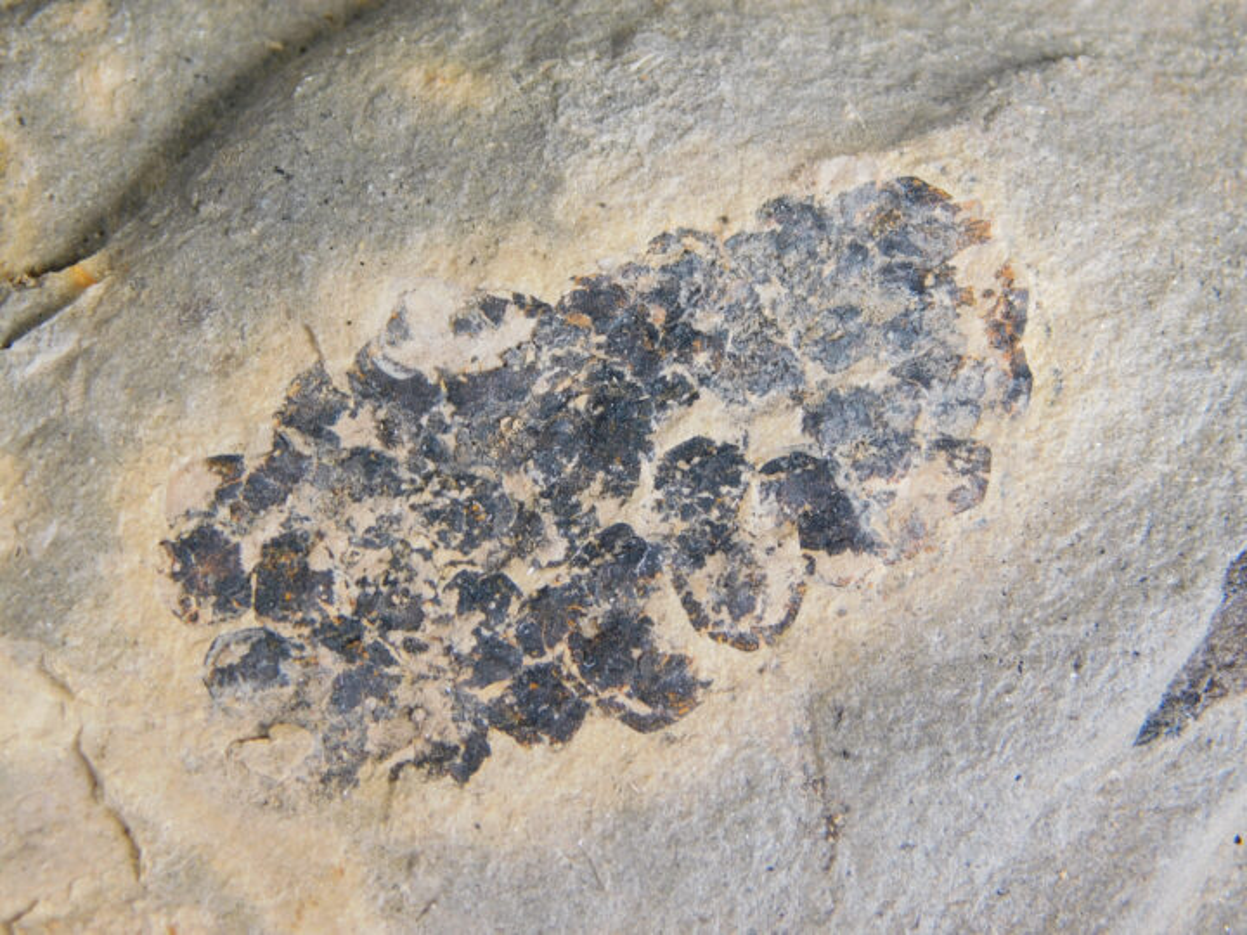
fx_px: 6124
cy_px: 468
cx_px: 624
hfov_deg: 11.6
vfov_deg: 8.7
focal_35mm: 170
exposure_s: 1/40
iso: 125
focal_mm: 30.1
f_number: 5.3
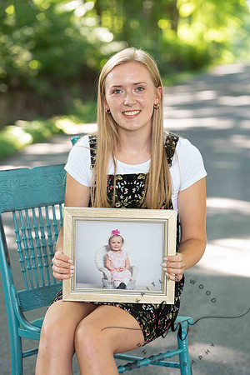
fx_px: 1146
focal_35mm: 110
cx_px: 125
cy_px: 188
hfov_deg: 12.5
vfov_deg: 18.6
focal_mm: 110
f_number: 3.5
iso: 640
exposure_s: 1/200
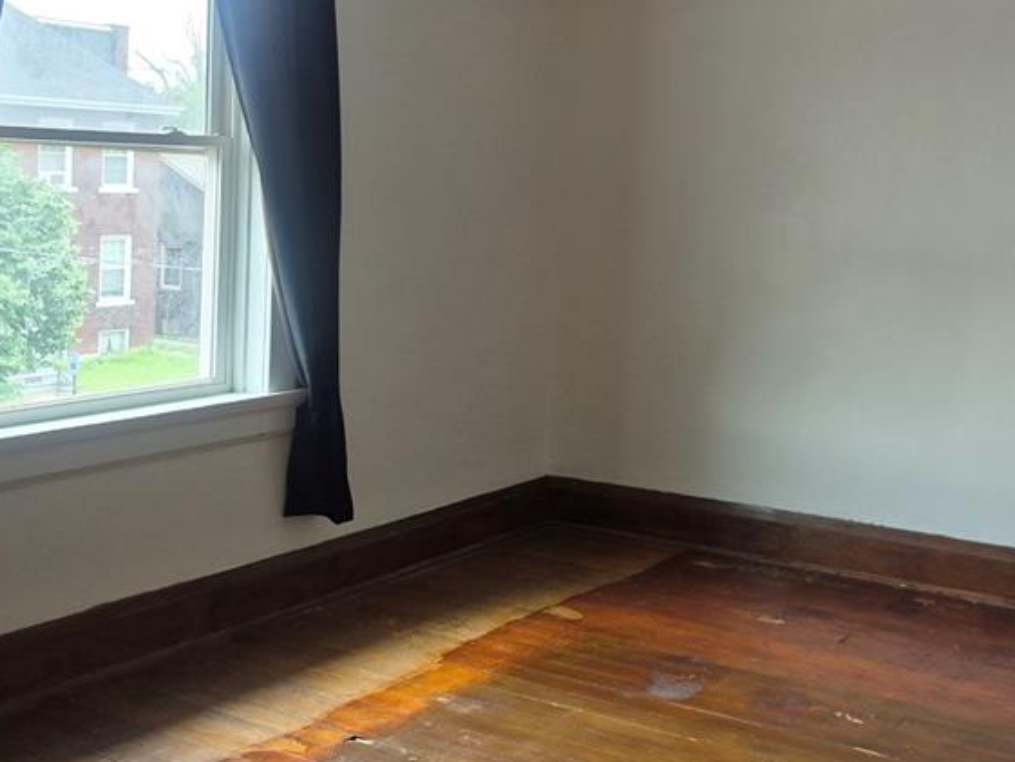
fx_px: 1232
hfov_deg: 43.0
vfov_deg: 33.7
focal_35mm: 42
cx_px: 791
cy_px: 195
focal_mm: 5.4
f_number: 1.8
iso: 250
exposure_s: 1/120
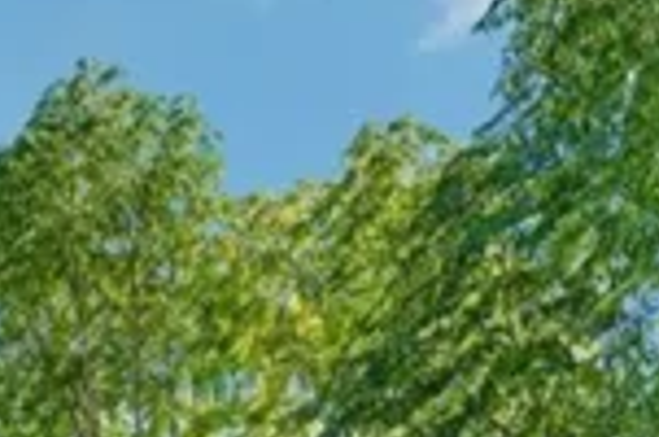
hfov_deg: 29.5
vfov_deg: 13.4
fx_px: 1224
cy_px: 1106
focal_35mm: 67
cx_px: 142
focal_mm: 12
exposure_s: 1/80
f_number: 8
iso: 100
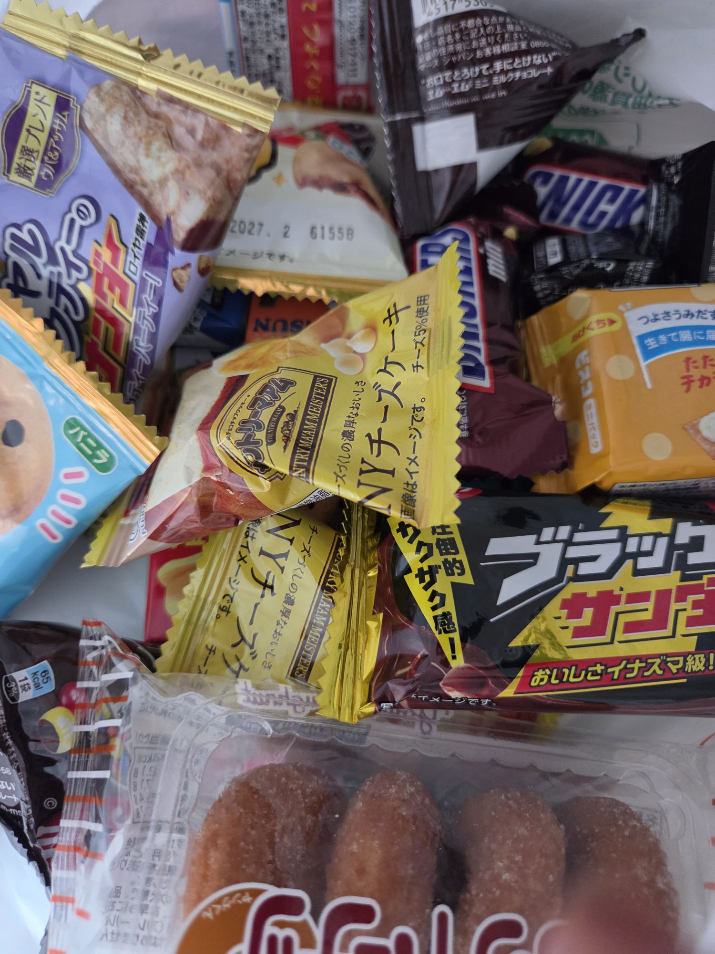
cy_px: 477
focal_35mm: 23
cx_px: 358
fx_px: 633
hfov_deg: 58.9
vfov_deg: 73.9
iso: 1250
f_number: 1.8
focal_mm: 5.4
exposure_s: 1/100
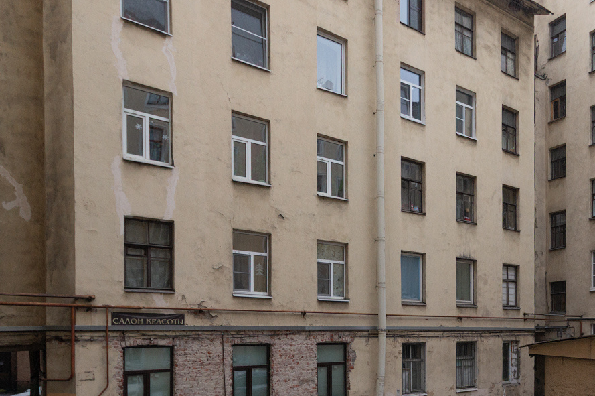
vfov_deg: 47.7
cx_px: 424
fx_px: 446
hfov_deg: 64.6
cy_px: 230
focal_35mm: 27
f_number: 8
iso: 200
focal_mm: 10
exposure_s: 1/15
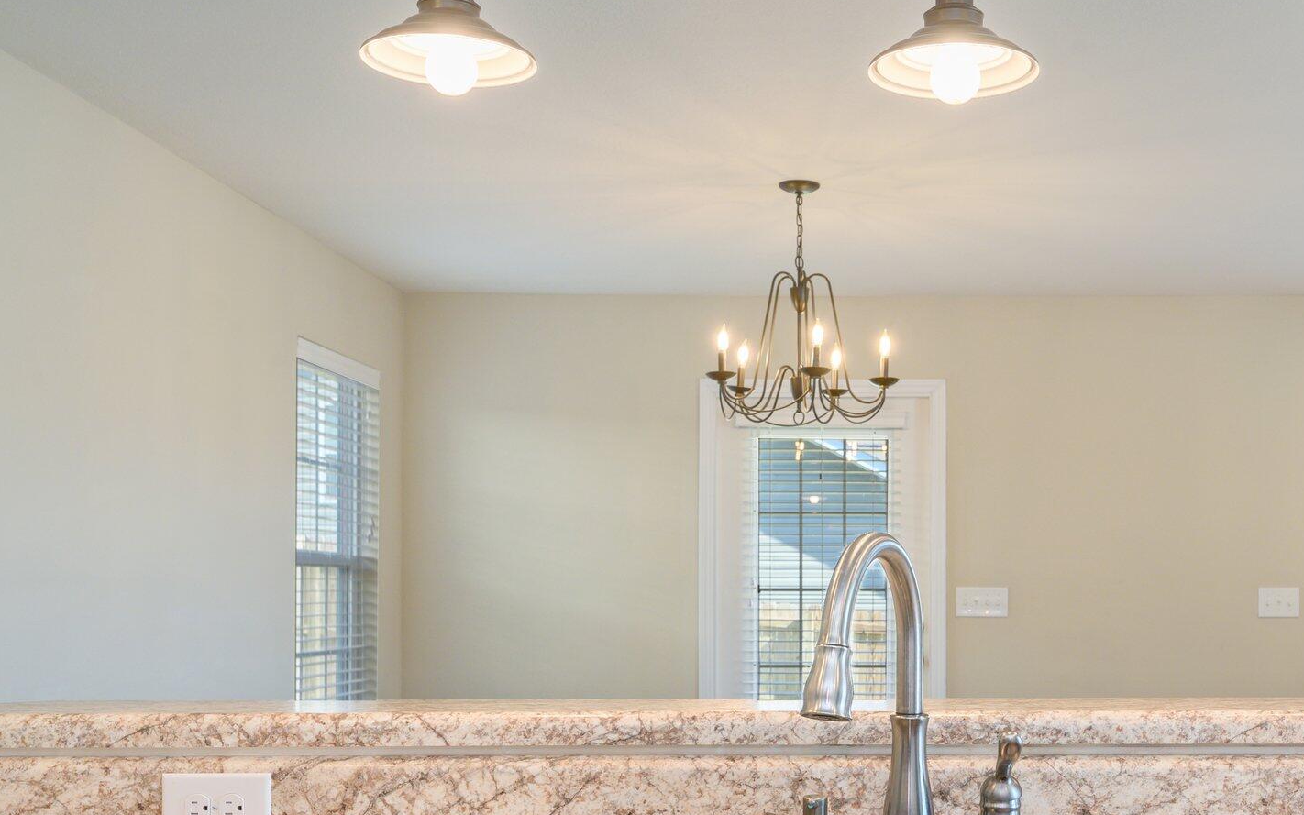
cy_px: 611
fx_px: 1564
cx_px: 906
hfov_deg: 44.4
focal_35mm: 44
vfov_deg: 28.8
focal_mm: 30
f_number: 9
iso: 320
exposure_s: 1/30
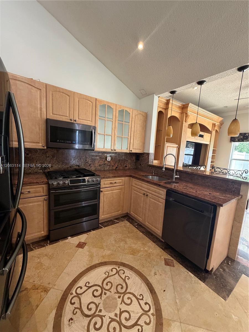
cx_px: 124
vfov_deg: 102.1
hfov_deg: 85.7
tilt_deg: -7.4
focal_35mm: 14
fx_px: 134
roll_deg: -4.0
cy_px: 166
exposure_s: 1/60
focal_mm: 2.22
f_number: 2.2
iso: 400
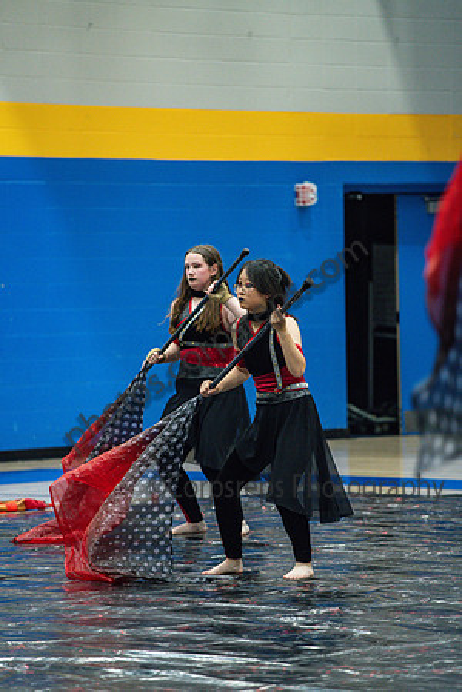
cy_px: 346
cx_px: 231
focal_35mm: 200
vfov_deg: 10.3
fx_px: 3850
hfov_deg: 6.9
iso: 6400
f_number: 4
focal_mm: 200
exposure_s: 1/500
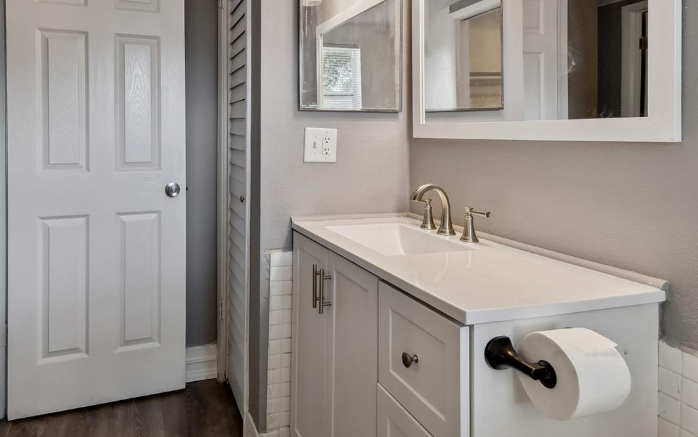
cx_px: 283
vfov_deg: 51.7
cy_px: 133
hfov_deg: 76.4
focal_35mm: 23
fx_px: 438
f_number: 7.1
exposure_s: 1/8
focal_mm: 10
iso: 100
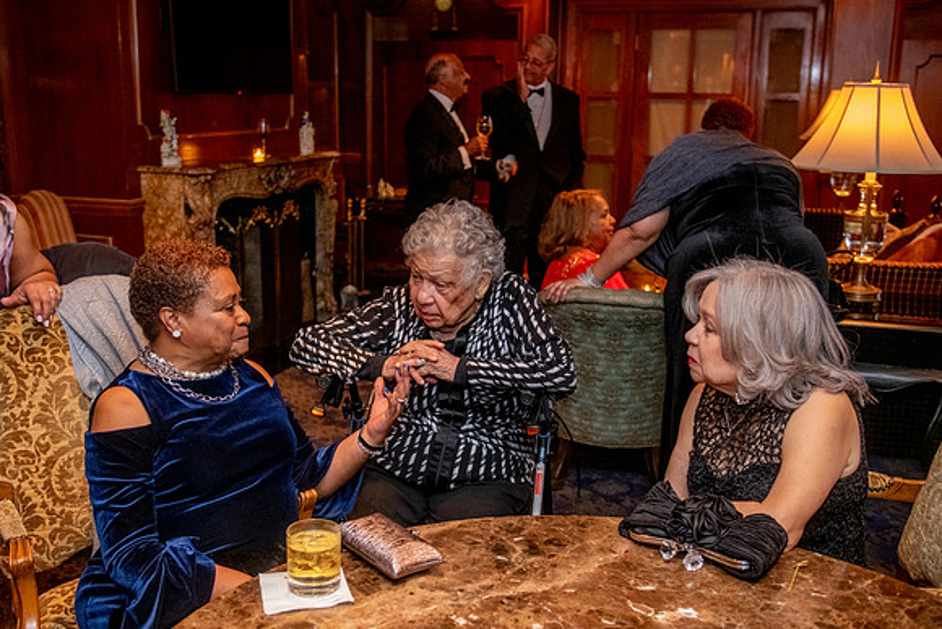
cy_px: 324
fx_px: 989
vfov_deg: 35.3
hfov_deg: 50.9
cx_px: 432
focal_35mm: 38
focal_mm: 29
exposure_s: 1/40
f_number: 2.8
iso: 2500
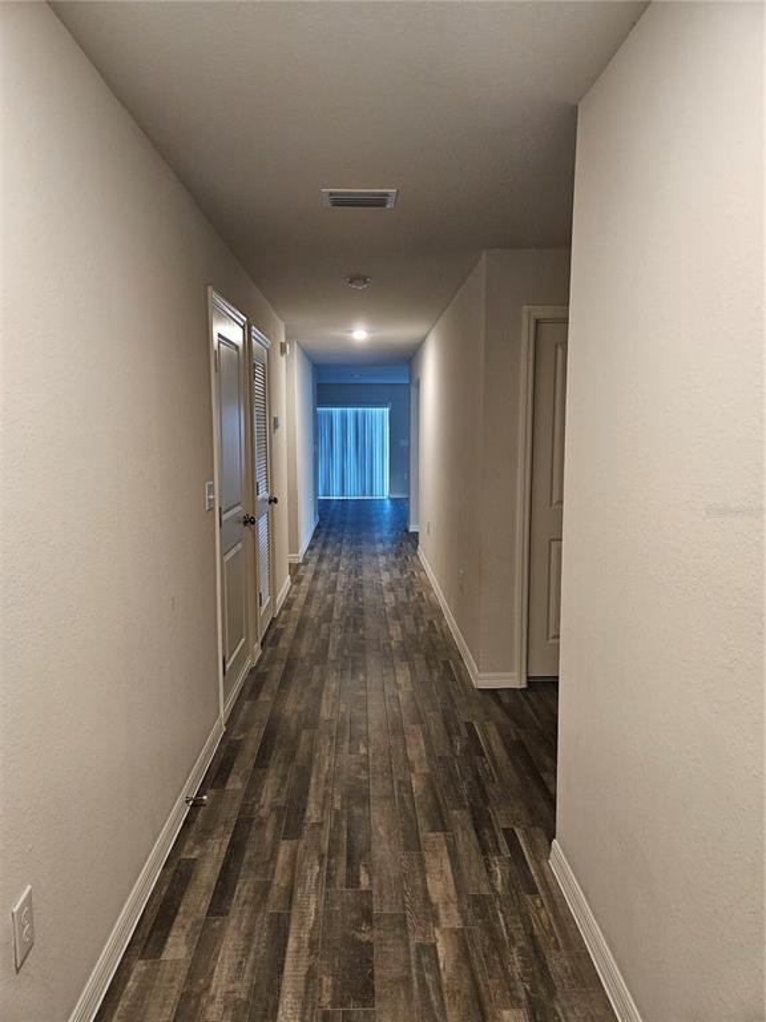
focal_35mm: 23
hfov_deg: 58.9
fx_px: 679
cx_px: 383
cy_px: 511
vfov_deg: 73.9
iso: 500
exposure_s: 1/120
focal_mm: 5.4
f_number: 1.8
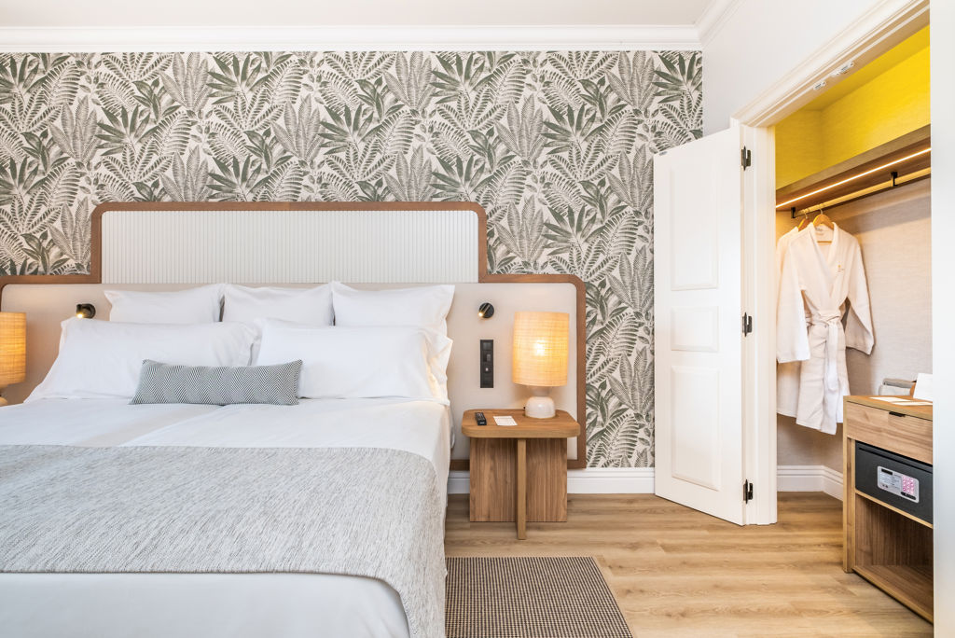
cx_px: 478
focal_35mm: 17
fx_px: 451
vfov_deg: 70.5
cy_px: 319
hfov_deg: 93.2
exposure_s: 1/20
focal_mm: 11
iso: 320
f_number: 8
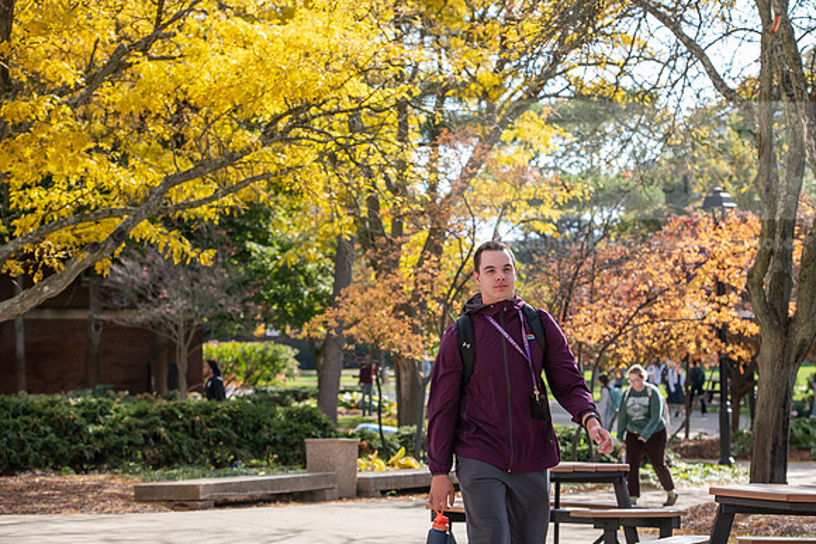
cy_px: 272
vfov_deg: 14.4
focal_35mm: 95
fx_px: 2154
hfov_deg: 21.5
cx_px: 408
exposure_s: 1/320
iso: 250
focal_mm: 95
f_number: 5.6
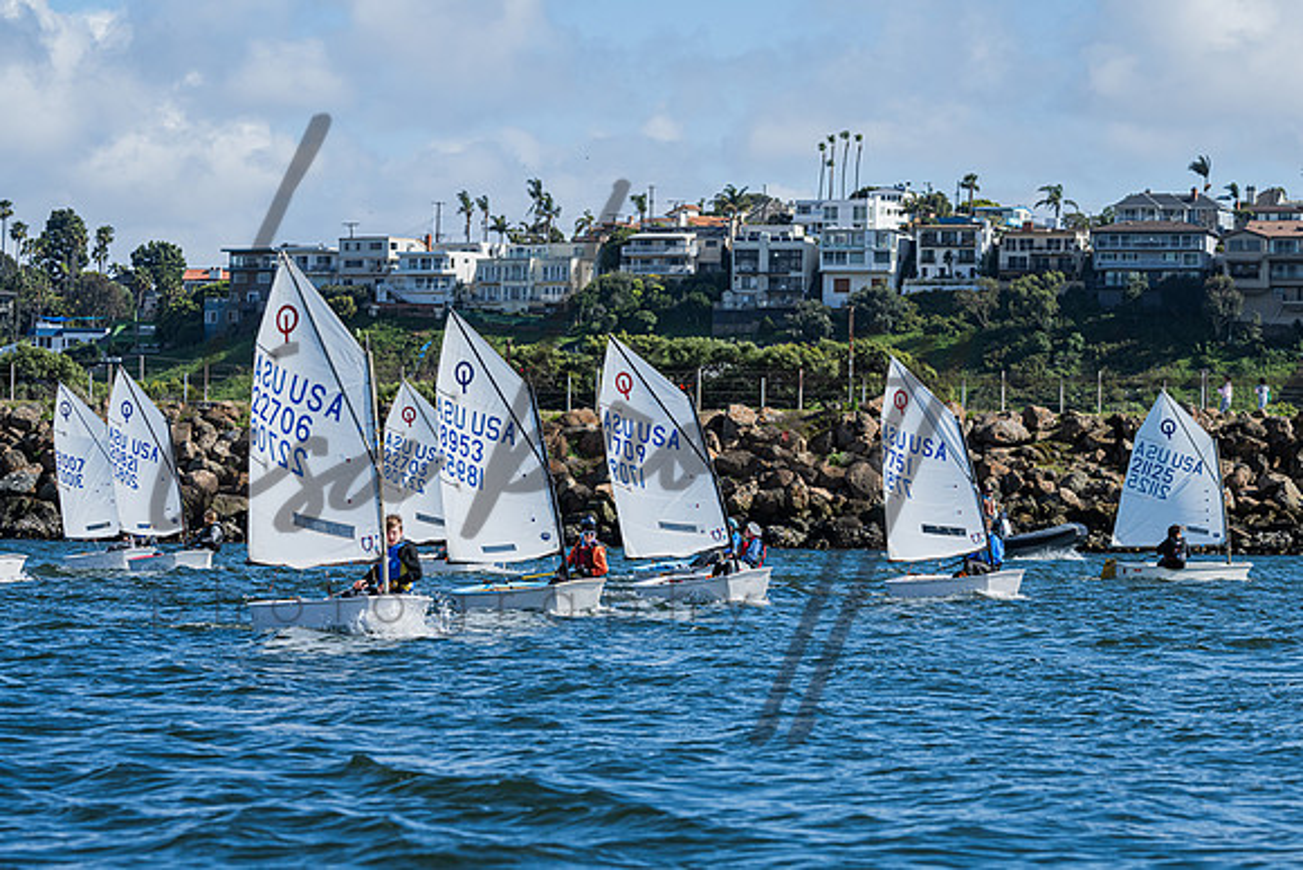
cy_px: 421
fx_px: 5865
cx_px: 690
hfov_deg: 12.7
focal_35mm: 162
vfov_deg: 8.5
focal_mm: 150
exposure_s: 1/1000
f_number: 8
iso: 320
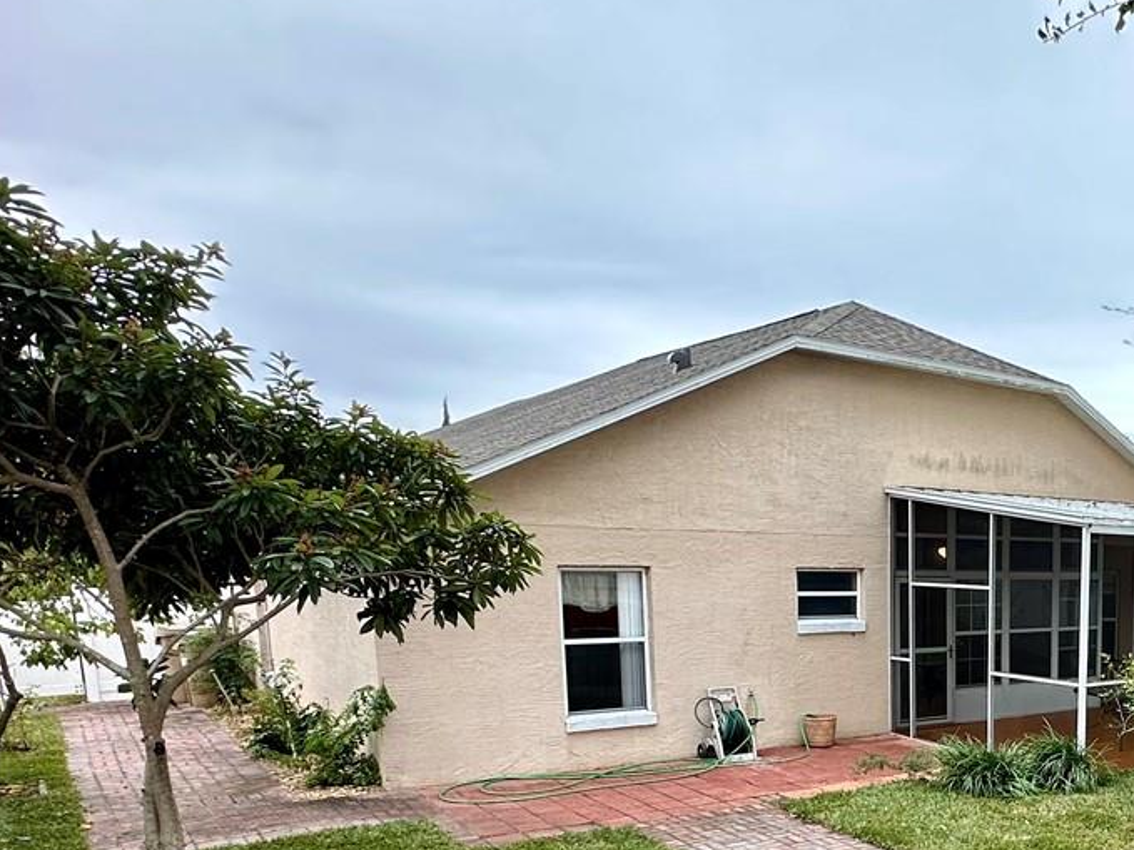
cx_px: 1107
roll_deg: -0.9
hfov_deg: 47.1
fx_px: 1081
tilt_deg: -7.8
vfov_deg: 40.7
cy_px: 711
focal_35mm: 33
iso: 50
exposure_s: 1/99
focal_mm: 2.22
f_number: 2.2
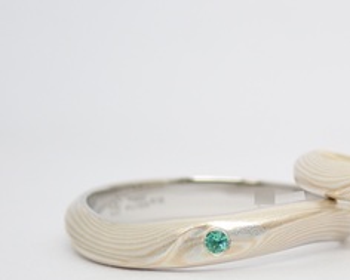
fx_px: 1482
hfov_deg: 13.4
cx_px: 310
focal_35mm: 143
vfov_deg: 10.8
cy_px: 213
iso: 200
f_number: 4.1
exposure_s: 1/100
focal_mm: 13.65
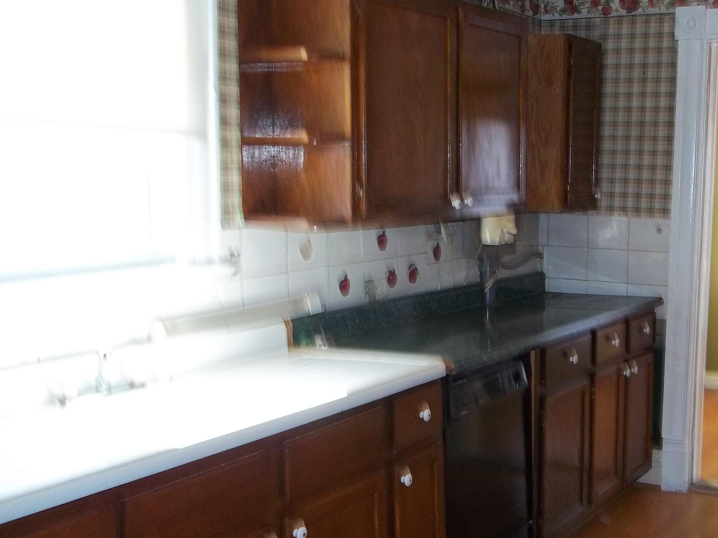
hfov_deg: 39.6
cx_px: 516
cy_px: 313
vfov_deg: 30.8
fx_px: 975
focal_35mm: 47
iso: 160
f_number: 2.9
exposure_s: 1/50
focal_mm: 5.7
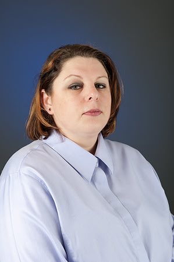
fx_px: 509
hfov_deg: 19.4
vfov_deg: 28.9
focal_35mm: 70
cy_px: 131
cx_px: 87
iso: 100
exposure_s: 1/250
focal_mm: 70
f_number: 8
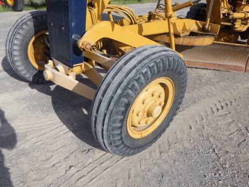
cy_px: 94
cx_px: 124
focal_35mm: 28
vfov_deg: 49.7
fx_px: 201
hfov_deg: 63.4
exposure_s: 1/1250
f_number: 4.2
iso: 125
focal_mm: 5
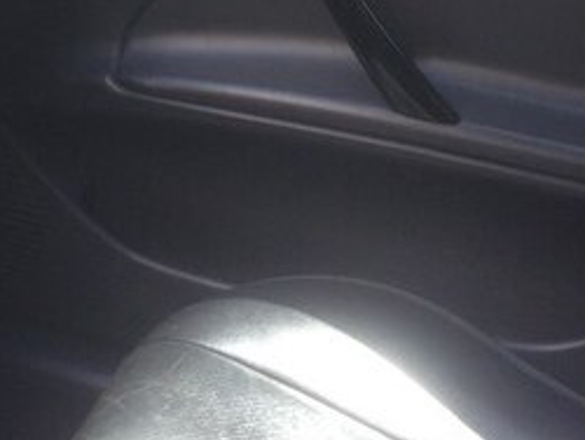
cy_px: -97
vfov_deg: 16.3
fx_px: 1472
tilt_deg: -14.5
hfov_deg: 22.5
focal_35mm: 87
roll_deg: -8.8
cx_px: 297
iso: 64
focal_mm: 4.12
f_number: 2.4
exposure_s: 1/40
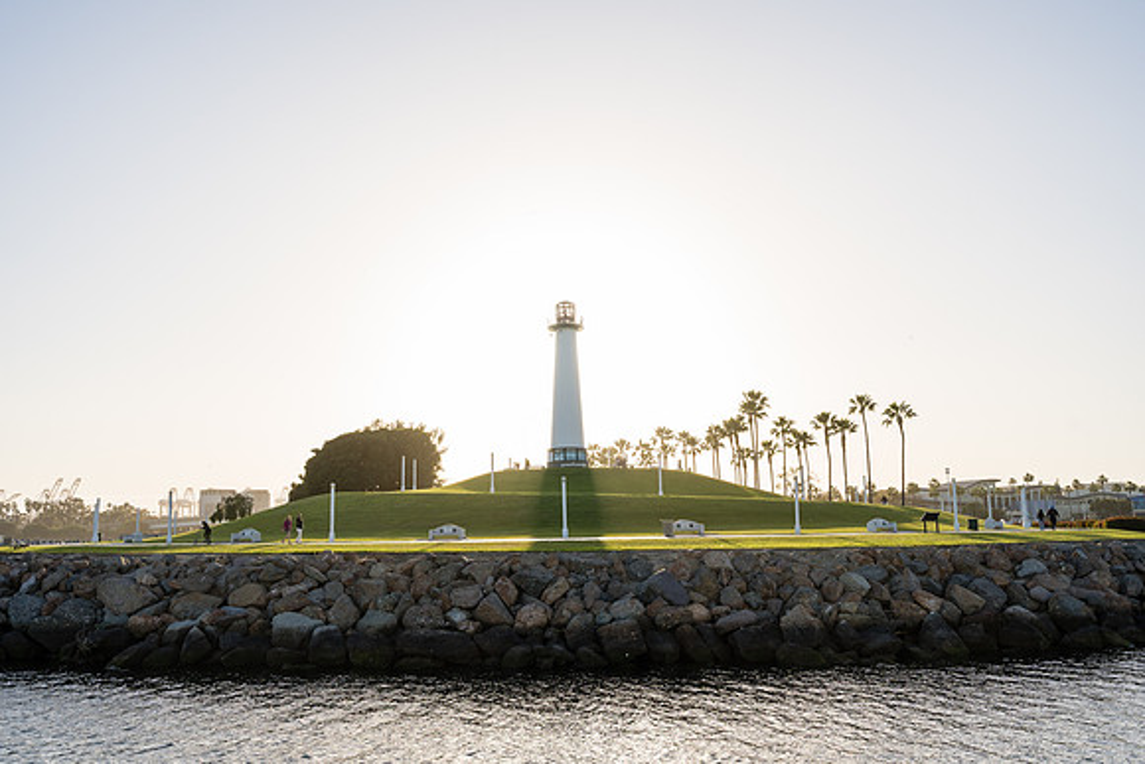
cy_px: 382
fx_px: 1005
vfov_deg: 41.6
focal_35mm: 32
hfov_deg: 59.3
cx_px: 572
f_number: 8
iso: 125
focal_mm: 31.6
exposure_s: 1/250
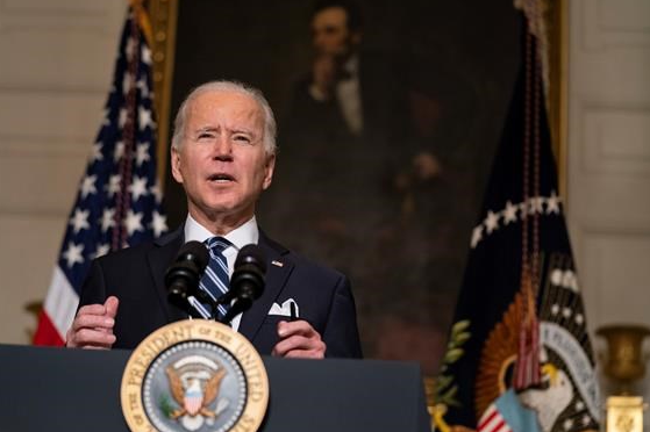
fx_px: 1804
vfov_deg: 13.7
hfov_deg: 20.4
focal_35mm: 100
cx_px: 295
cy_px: 240
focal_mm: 86
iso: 2000
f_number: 2.8
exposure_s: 1/500
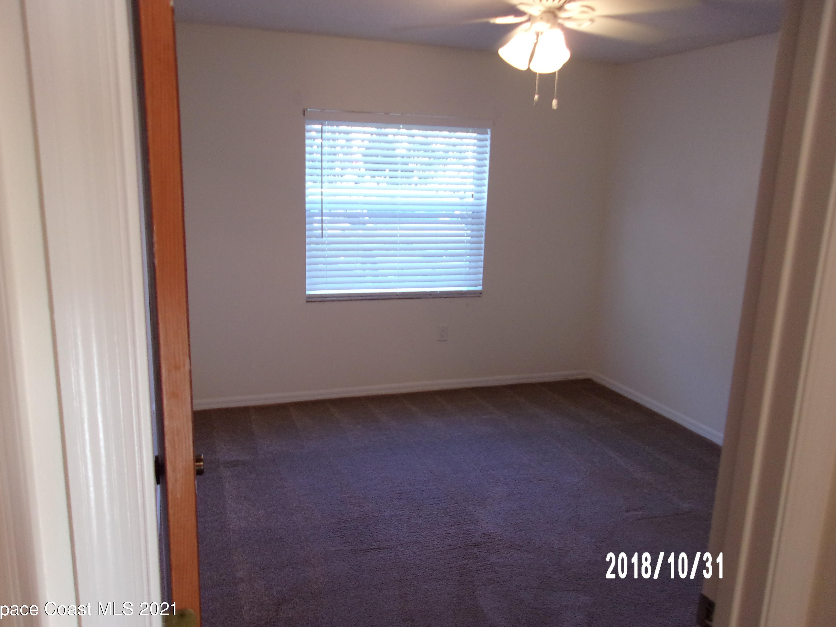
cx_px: 419
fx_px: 676
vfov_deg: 49.7
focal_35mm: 28
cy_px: 312
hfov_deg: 63.4
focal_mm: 4.9
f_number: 3
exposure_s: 1/34
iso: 186
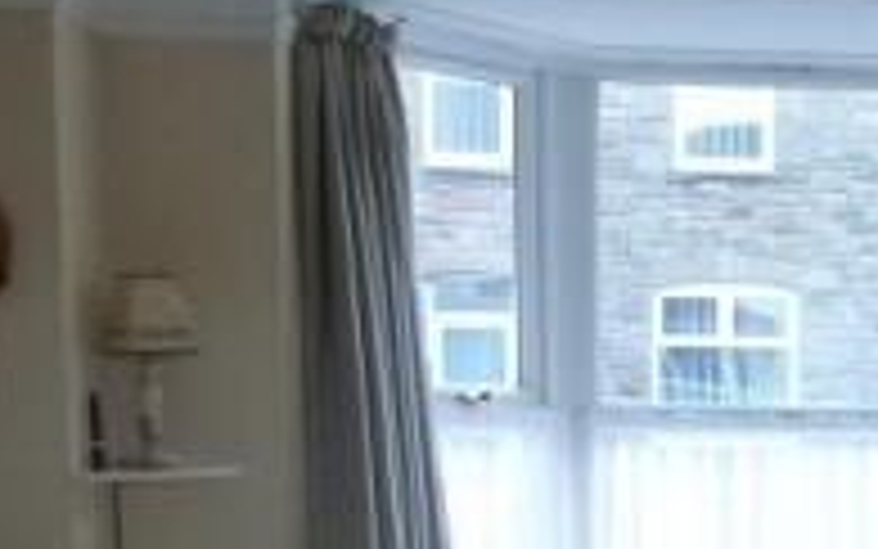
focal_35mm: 76
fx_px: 1819
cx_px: 862
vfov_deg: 16.3
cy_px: 704
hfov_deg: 25.9
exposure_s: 1/60
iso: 320
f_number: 3.3
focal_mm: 4.3
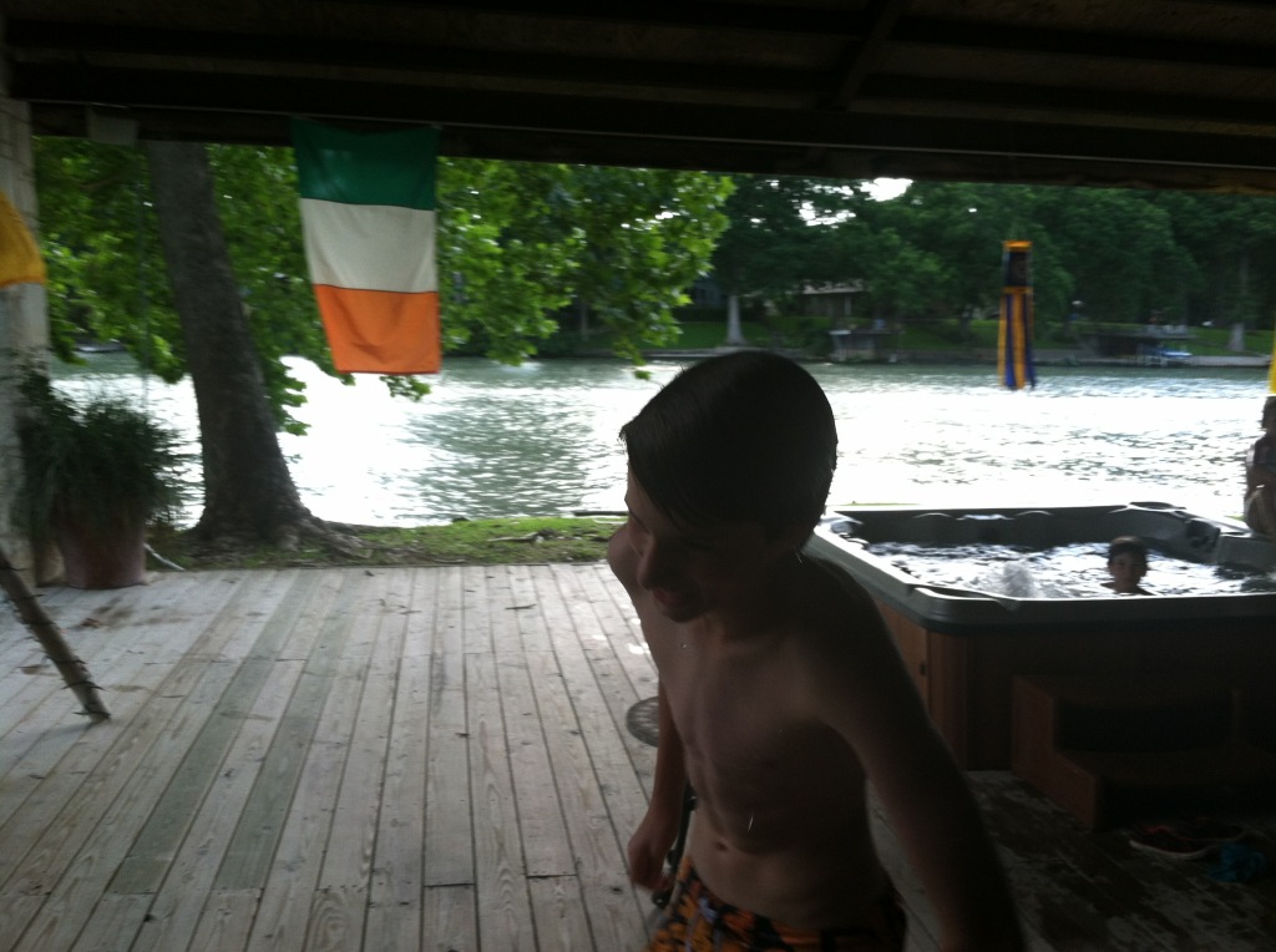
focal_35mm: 35
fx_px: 1288
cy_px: 476
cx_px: 638
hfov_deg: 52.7
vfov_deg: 40.6
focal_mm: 3.85
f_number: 2.8
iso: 80
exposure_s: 1/129
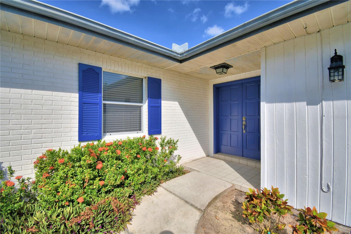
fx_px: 146
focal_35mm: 15
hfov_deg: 100.4
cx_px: 176
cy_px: 117
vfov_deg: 77.3
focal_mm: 10
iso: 100
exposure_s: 1/1600
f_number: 4.5
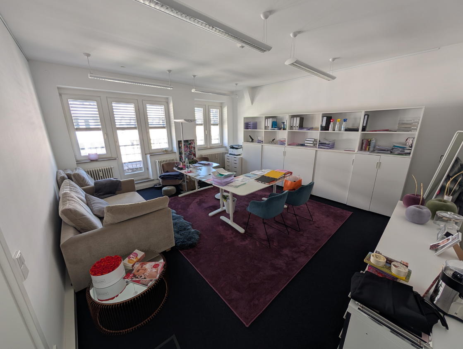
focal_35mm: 12
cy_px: 174
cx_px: 232
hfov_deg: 110.4
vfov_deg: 94.7
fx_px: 161
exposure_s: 1/261
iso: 83
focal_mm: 2.02
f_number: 1.7
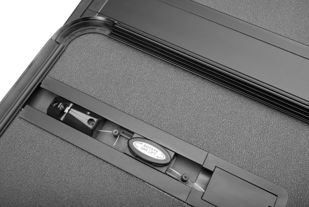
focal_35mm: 40
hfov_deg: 48.4
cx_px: 154
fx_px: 343
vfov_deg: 33.4
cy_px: 104
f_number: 10
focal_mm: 40
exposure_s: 1/200
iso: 200
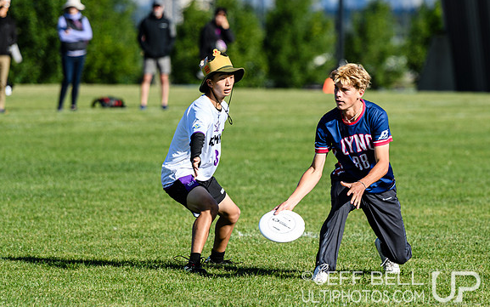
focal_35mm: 428
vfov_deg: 3.1
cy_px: 169
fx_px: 5717
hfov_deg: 4.9
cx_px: 311
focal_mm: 200
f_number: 3.2
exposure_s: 1/1250
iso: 100
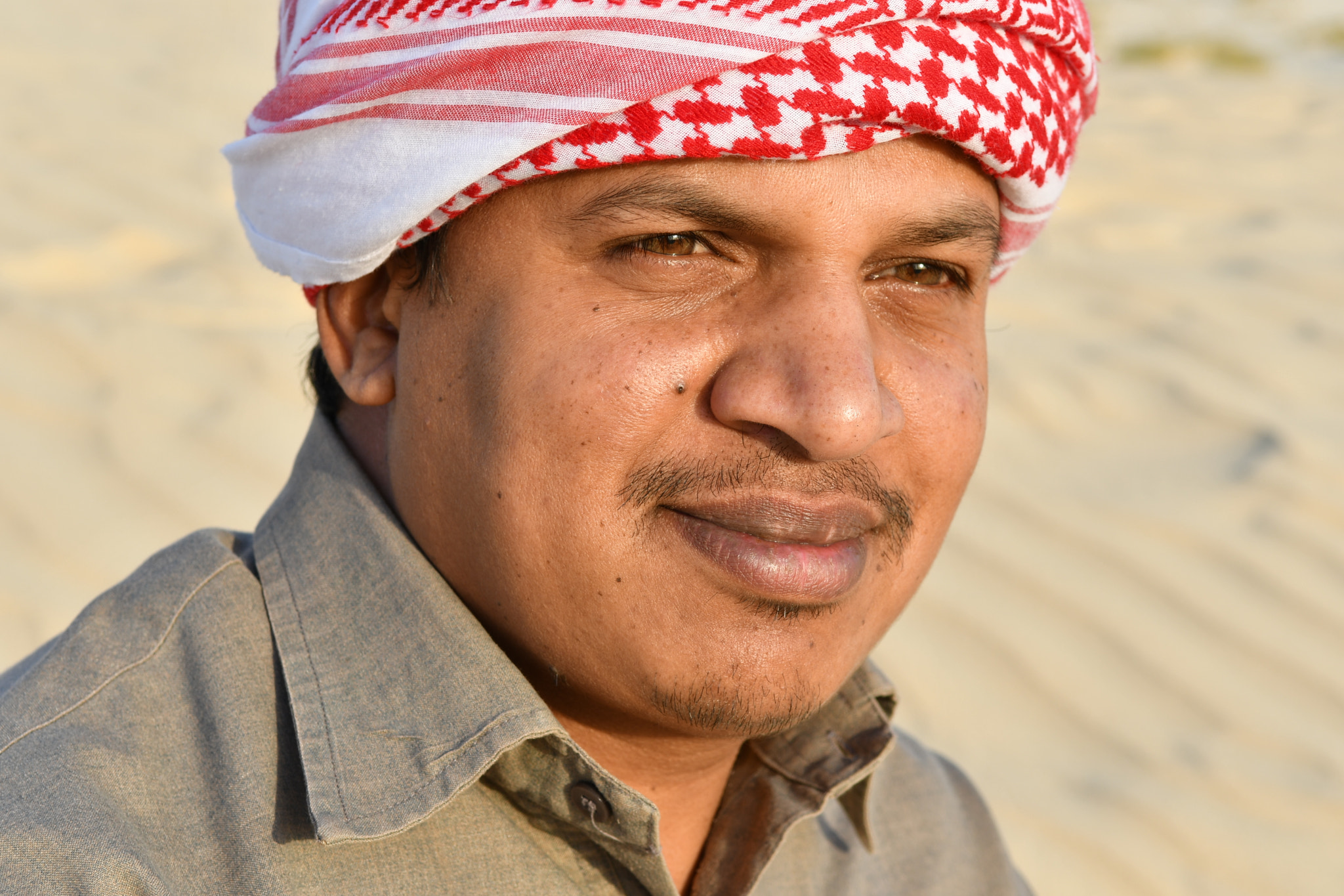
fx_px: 3080
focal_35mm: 82
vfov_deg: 16.6
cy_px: 448
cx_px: 672
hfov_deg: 24.6
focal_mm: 55
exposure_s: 1/160
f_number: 8
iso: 100
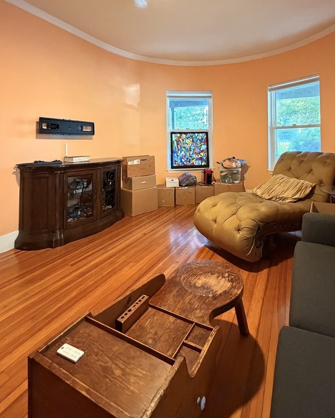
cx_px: 191
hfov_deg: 70.5
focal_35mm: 19
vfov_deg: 80.3
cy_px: 137
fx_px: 235
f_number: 2.2
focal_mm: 2.22
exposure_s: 1/60
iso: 1000
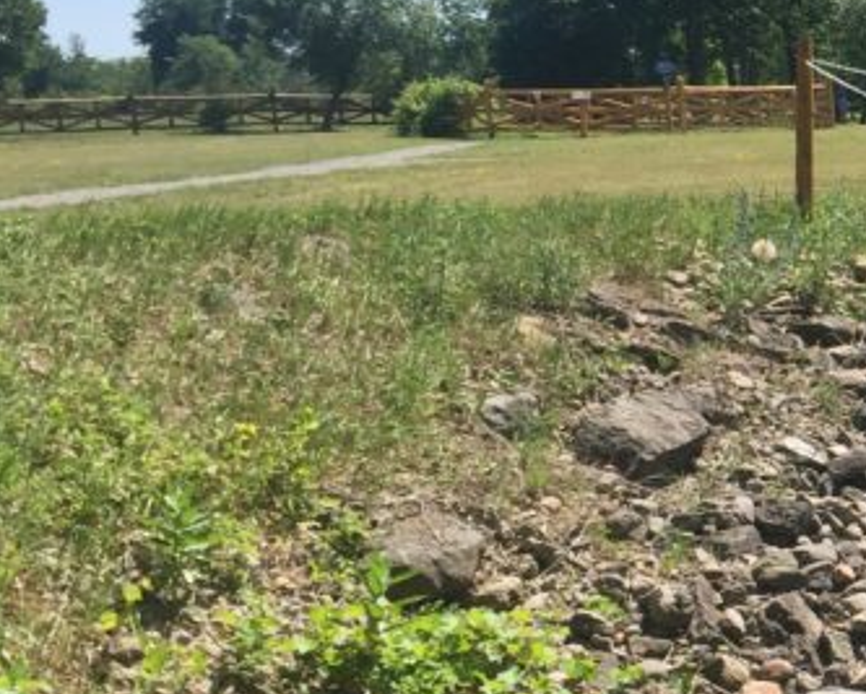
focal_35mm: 87
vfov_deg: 17.7
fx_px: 2232
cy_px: 444
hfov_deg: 19.6
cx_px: 1225
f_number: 2.2
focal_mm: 4.15
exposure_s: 1/1412
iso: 32
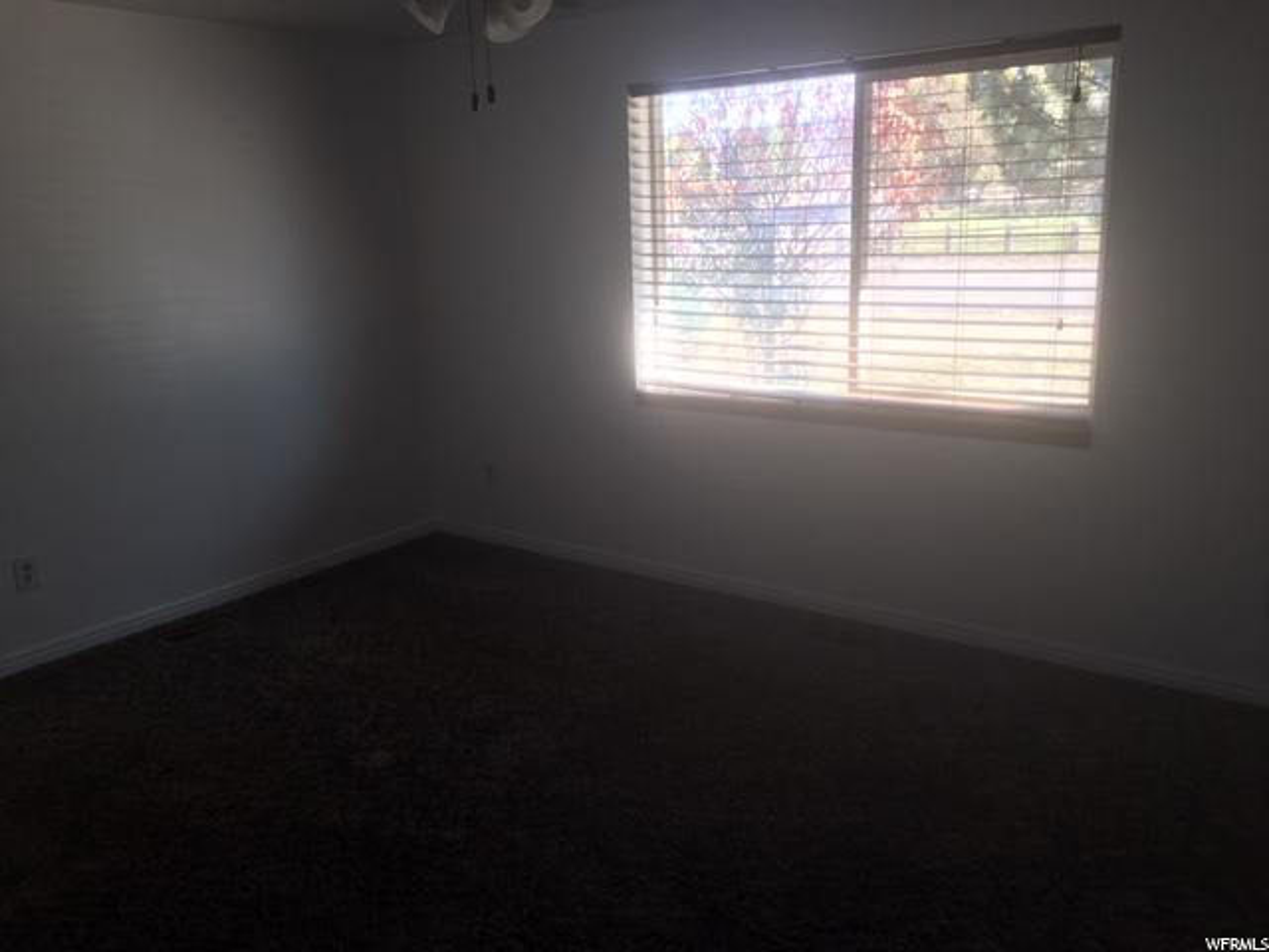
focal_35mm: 29
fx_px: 1063
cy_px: 476
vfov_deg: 48.2
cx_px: 634
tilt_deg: -14.0
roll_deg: +2.5
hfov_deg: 61.7
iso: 25
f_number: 2.2
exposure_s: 1/60
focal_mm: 4.15
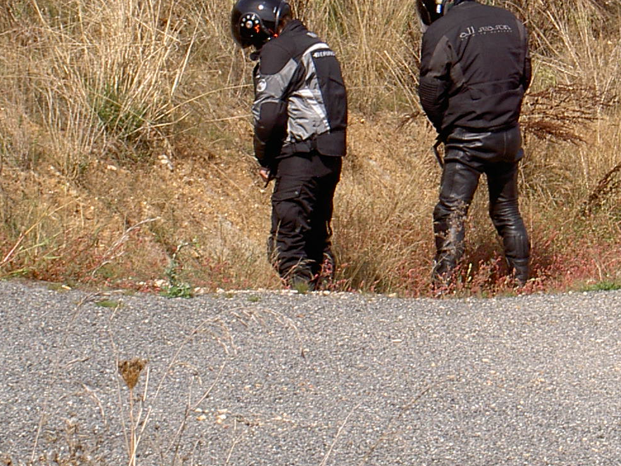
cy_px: 42
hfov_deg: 9.4
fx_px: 3749
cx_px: 546
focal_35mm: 209
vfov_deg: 7.1
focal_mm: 20.6
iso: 100
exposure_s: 1/238
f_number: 7.6
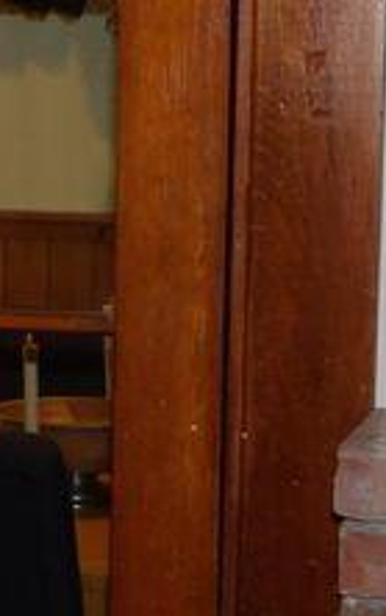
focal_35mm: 126
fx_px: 2118
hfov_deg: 9.8
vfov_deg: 16.6
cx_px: -342
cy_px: 300
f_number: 3.6
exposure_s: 1/26
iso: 200
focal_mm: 5.9
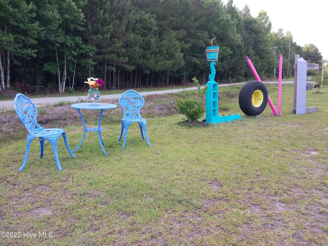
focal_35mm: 26
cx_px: 164
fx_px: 246
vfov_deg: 53.1
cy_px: 123
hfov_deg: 67.3
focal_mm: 4
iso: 32
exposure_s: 1/120
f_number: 1.8
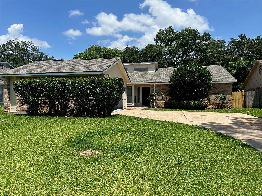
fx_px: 182
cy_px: 98
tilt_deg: +0.0
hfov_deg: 71.6
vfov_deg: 56.8
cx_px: 131
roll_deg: -0.2
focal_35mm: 24
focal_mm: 6.86
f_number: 1.78
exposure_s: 1/4184
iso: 80
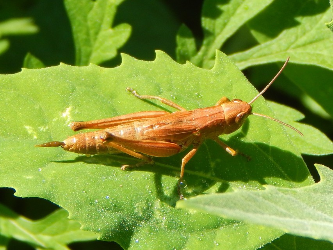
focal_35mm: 207
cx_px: 166
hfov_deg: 9.6
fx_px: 1992
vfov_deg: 7.2
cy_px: 125
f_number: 5.4
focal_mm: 37.1
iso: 125
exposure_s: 1/250
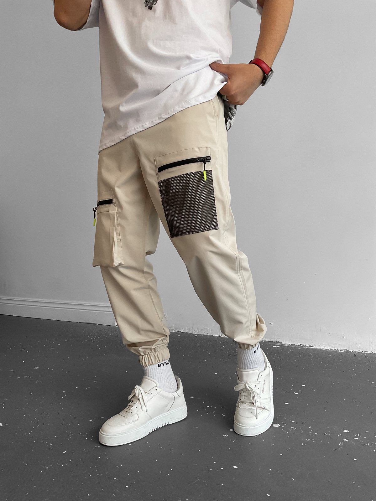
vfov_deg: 61.7
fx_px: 420
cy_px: 250
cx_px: 188
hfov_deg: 48.2
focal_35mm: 29
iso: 50
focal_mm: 3
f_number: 1.8
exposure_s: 1/120
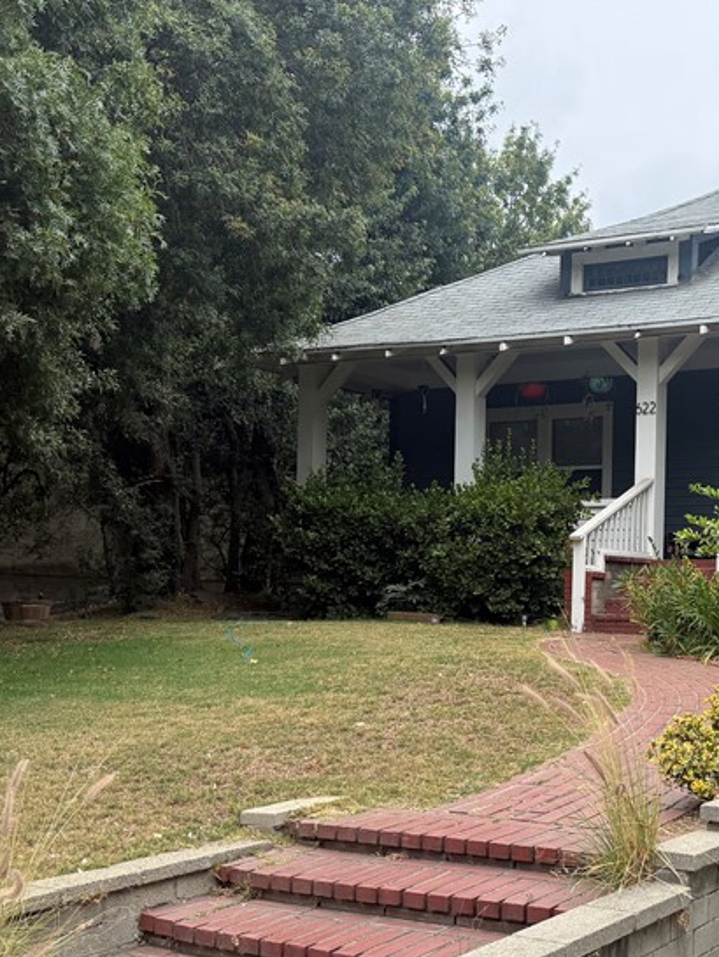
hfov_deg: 30.5
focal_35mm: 45
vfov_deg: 41.9
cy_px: 571
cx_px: 670
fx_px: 1245
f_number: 1.78
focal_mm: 6.76
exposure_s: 1/2801
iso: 100
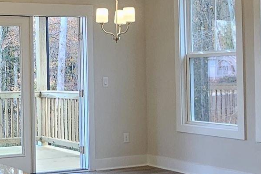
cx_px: -16
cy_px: 75
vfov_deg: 19.5
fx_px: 508
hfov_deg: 26.8
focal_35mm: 70
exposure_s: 1/60
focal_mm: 2.2
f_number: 2.2
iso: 125
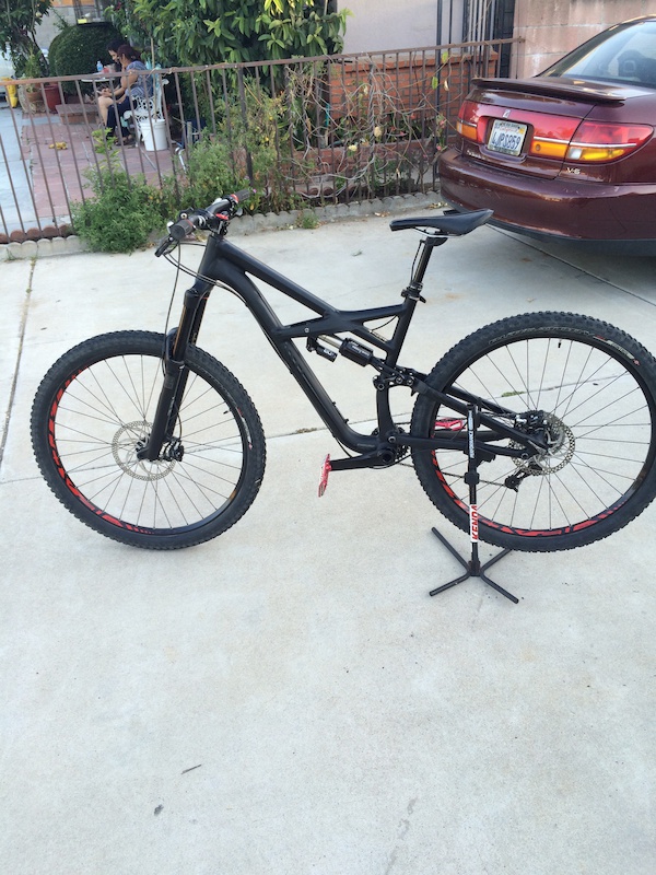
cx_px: 328
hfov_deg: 48.2
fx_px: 733
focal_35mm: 29
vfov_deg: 61.7
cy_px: 438
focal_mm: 4.15
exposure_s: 1/120
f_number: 2.2
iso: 40
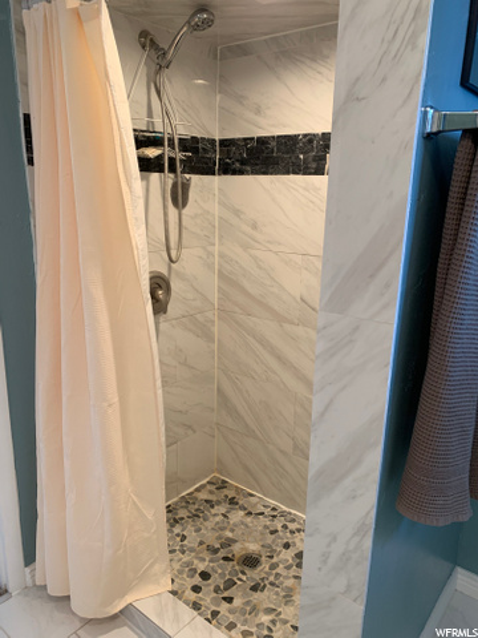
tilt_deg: -14.6
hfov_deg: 53.1
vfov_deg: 67.3
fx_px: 479
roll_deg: -0.8
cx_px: 239
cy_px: 319
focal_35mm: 26
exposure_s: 1/60
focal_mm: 4.25
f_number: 1.8
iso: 80
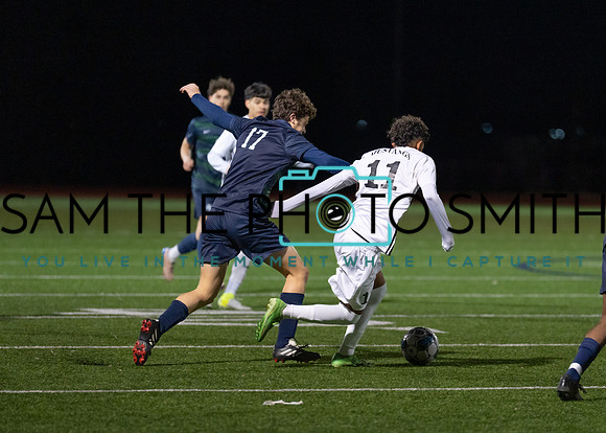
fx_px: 4864
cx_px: 358
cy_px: 234
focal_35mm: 283
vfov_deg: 5.1
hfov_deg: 7.1
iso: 2500
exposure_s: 1/1000
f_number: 2.8
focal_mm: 200
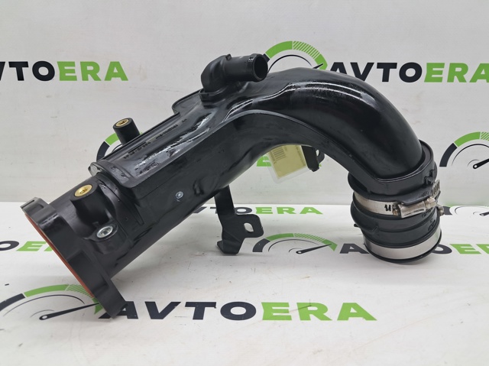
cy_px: 183
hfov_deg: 65.4
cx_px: 244
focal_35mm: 27
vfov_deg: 51.3
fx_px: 381
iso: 50
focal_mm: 4
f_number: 1.8
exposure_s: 1/50
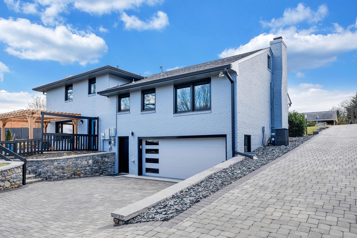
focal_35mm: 24
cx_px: 157
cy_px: 121
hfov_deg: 73.5
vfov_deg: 53.1
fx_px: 238
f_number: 9
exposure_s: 1/160
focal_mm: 21
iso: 400
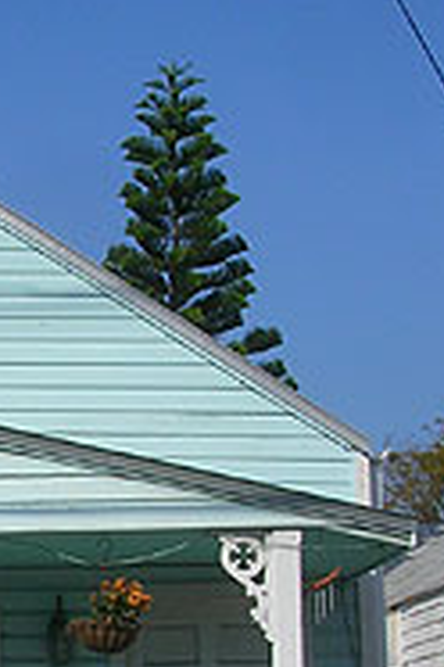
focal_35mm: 116
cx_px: -215
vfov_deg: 17.4
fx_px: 2146
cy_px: 570
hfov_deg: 11.4
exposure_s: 1/480
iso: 50
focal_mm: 7.1
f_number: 6.1
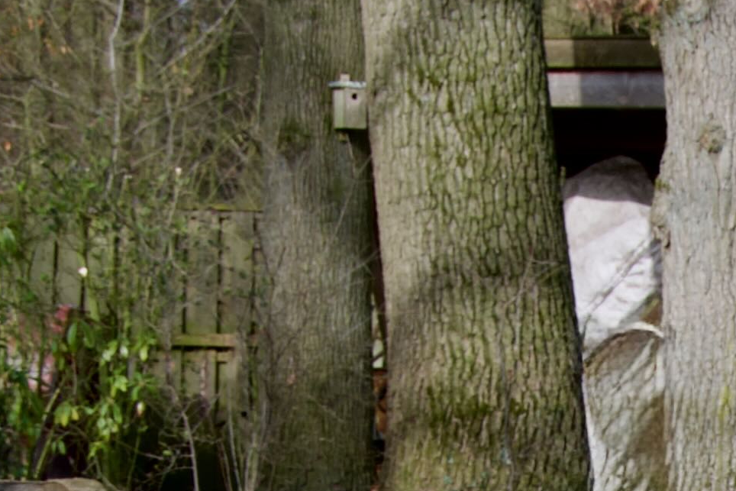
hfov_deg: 7.3
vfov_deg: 4.9
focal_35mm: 276
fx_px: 5643
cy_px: 1168
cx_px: 1164
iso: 100
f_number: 13
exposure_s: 1/60
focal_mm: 44
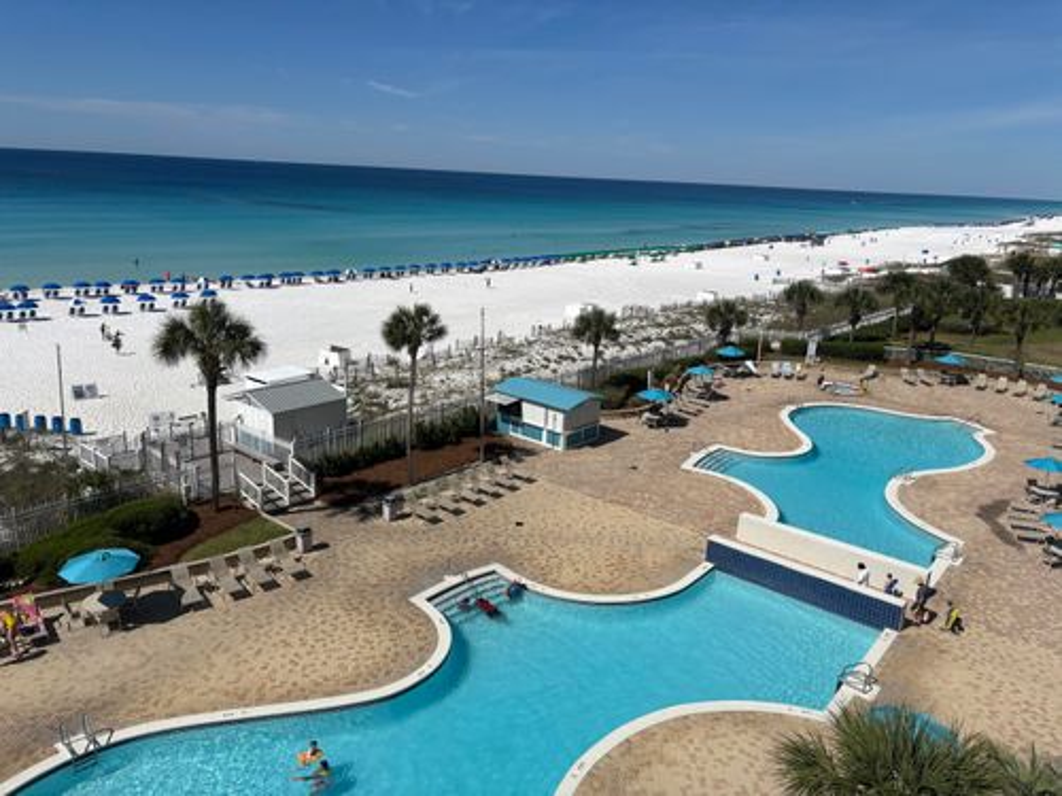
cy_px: 398
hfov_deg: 67.3
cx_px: 531
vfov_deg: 53.1
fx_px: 798
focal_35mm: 26
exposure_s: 1/9901
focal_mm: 5.96
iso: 50
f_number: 1.6
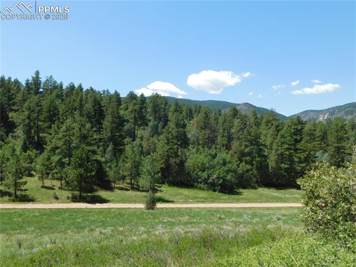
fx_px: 308
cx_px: 178
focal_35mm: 30
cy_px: 134
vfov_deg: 46.7
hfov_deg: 60.0
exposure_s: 1/1000
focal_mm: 5.3
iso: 125
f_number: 3.2
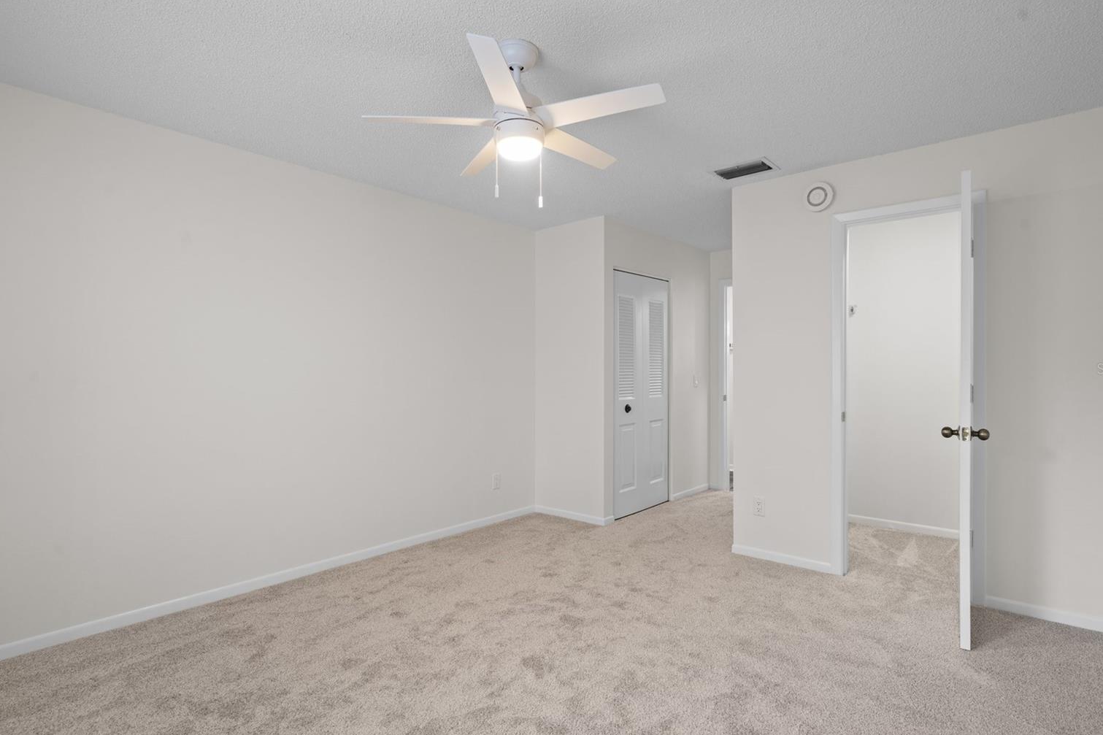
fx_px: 551
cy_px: 369
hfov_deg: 89.9
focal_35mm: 18
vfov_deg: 67.4
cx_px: 578
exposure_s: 1.6
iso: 320
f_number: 8
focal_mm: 17
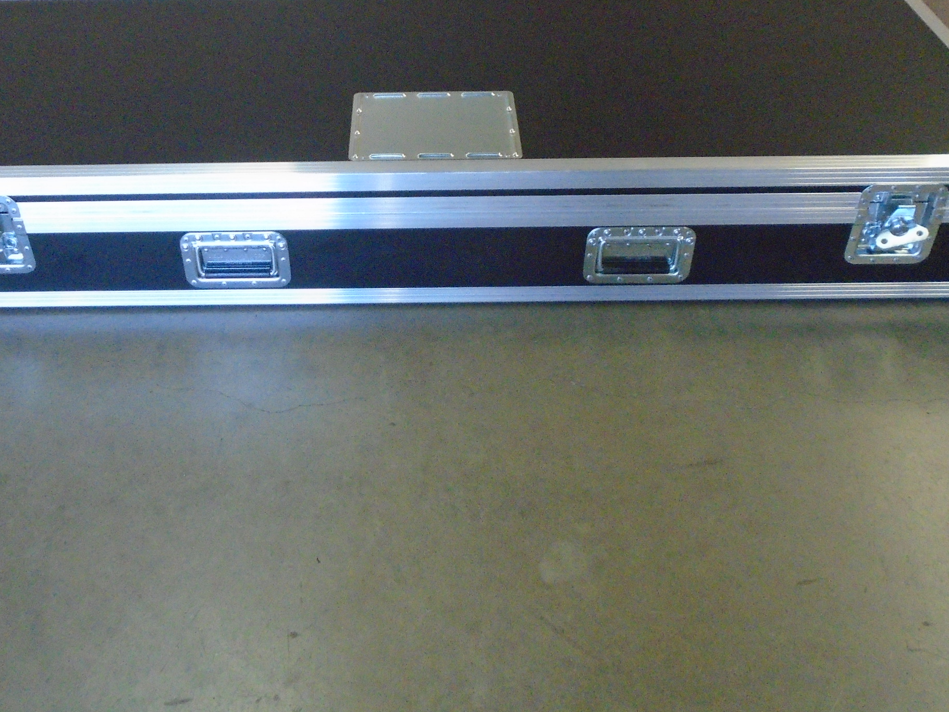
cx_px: 407
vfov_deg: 38.0
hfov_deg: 50.0
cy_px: 208
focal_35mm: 37
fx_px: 1014
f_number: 3.2
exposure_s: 1/80
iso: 800
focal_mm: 4.6
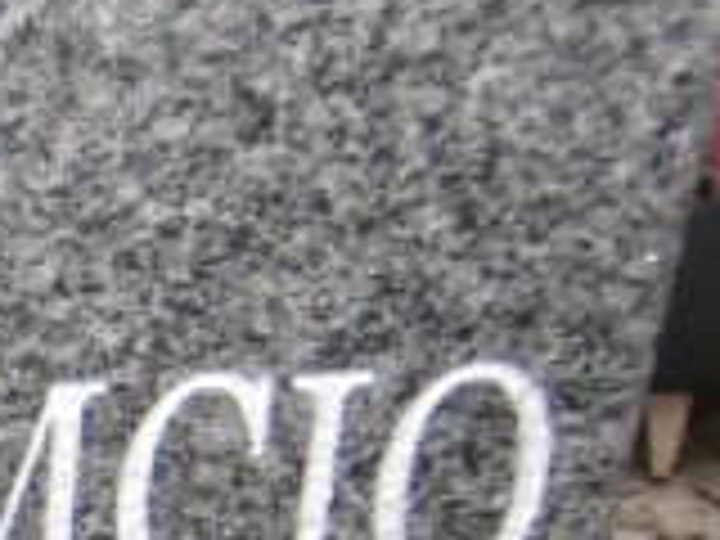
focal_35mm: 96
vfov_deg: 13.9
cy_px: 945
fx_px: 1997
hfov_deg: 17.4
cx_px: -495
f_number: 3.1
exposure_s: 1/60
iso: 200
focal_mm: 4.3
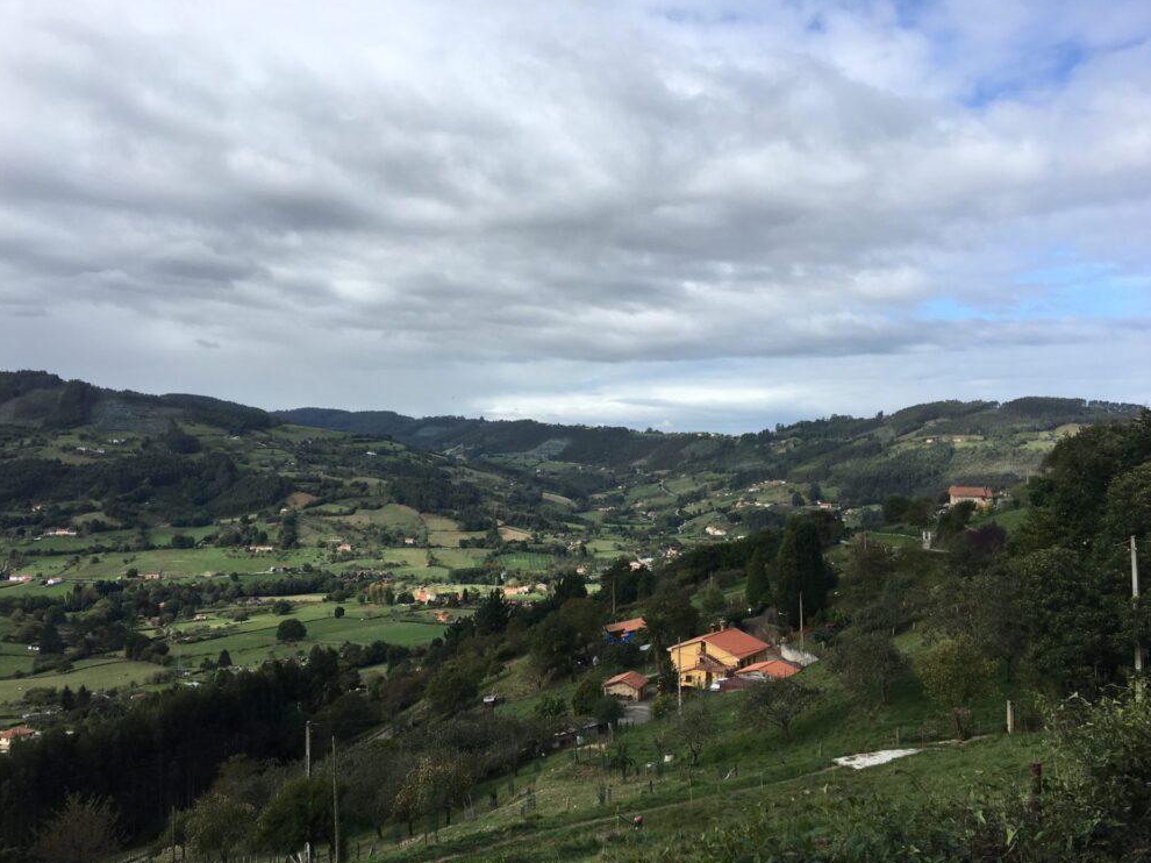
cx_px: 573
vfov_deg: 46.8
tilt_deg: +2.3
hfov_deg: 60.0
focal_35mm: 30
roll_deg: -0.3
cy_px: 441
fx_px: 997
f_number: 2.2
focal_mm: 4.15
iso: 25
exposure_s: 1/1479
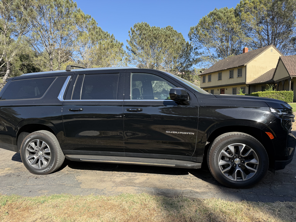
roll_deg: -0.6
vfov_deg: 56.8
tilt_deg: -2.0
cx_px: 148
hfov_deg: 71.6
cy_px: 111
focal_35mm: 24
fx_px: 205
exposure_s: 1/2445
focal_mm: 6.76
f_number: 1.78
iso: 100
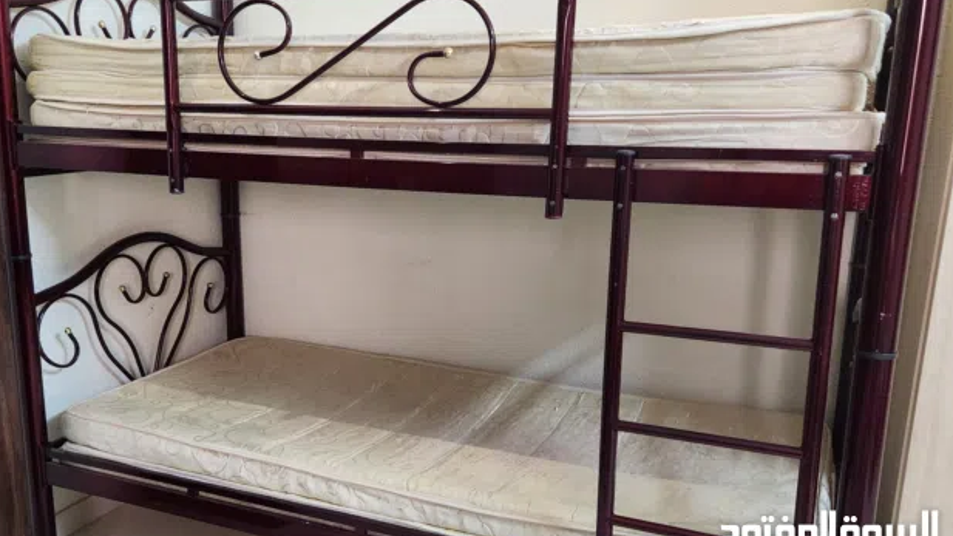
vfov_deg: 44.4
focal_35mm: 26
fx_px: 657
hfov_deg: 71.9
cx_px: 482
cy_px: 287
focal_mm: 5.4
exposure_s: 1/120
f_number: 1.8
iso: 1000
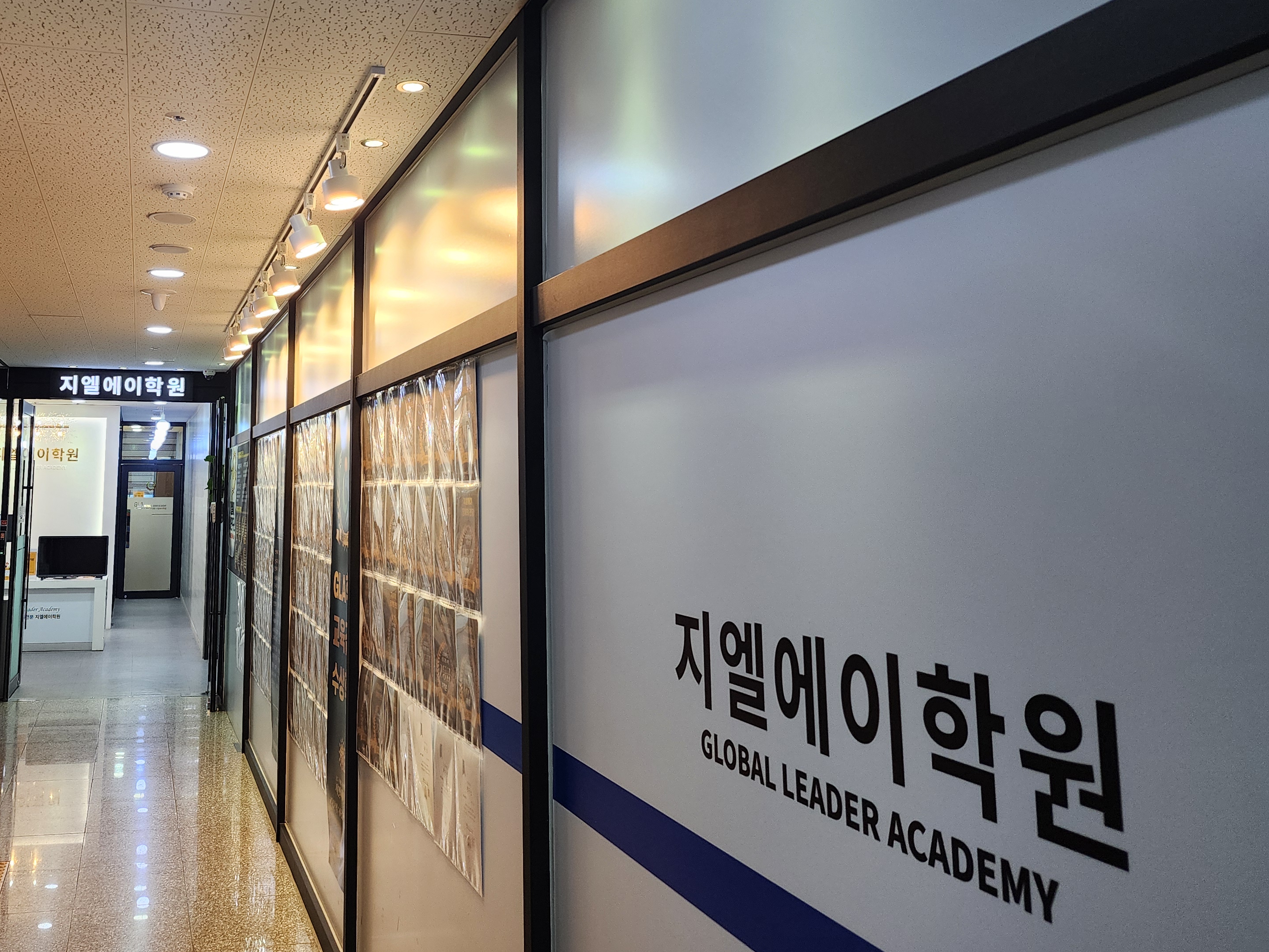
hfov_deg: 55.4
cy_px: 348
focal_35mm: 32
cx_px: 406
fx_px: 1173
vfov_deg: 43.7
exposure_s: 1/120
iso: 160
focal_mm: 6.4
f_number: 1.8
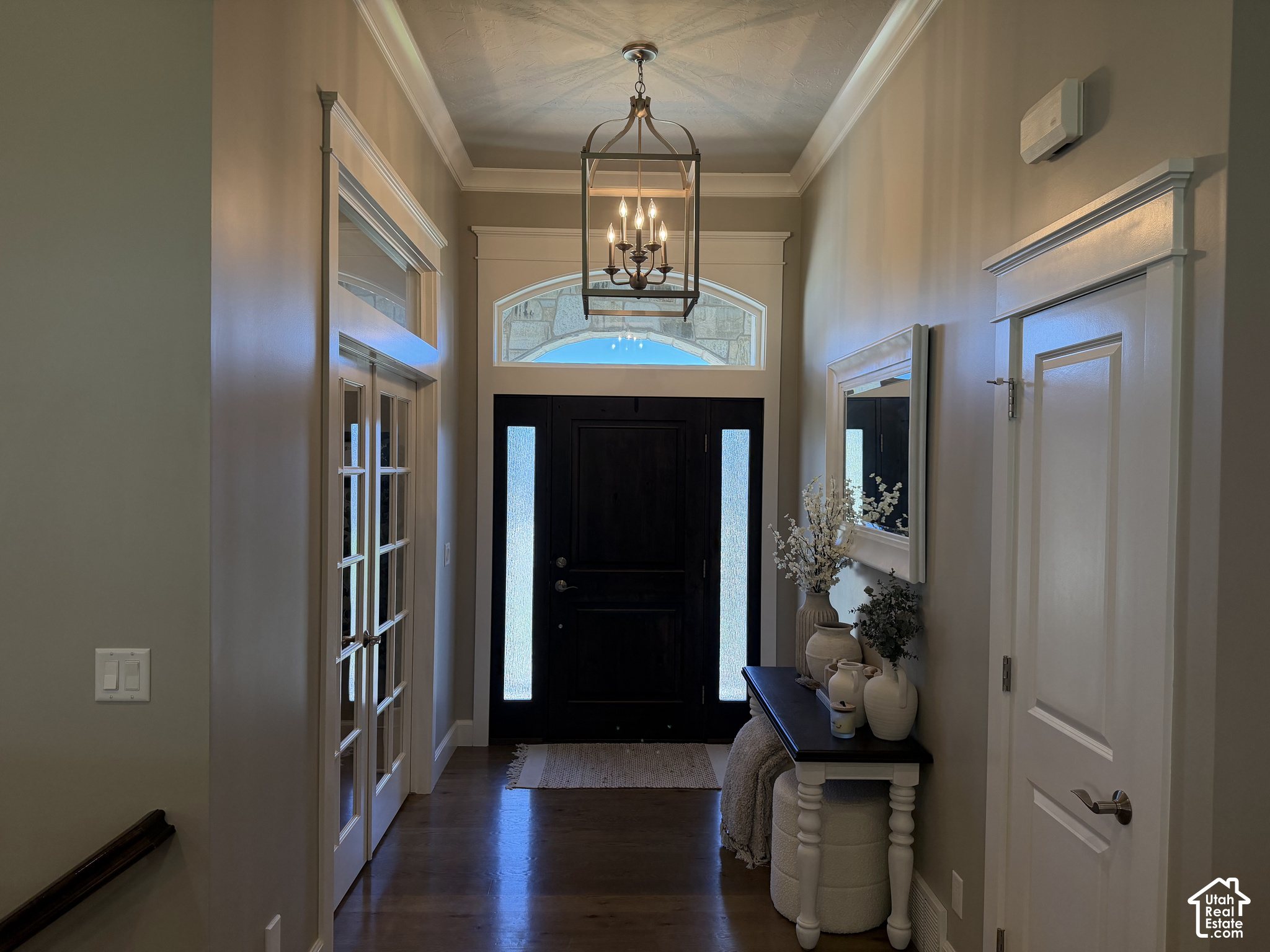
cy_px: 476
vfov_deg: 56.8
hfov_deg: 71.6
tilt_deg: -1.0
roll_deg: +0.0
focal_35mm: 24
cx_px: 635
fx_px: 881
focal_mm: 6.76
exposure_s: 1/224
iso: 160
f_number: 1.78
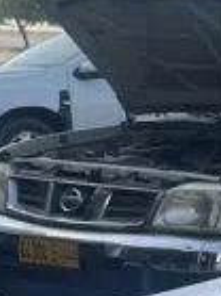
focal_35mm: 120
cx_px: 300
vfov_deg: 16.0
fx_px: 1023
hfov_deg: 11.9
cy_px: 322
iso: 50
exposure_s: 1/3413
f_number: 1.6
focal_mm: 5.1
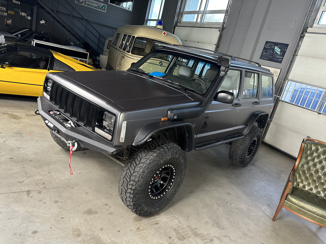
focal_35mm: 24
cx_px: 163
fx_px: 226
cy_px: 122
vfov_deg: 56.8
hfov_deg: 71.6
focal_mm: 6.86
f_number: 1.78
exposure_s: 1/50
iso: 200
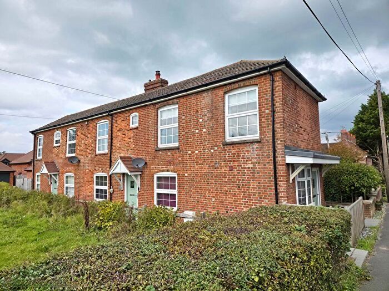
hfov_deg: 73.9
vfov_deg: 58.9
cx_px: 194
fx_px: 258
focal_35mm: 23
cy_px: 146
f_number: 1.7
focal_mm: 6.3
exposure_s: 1/303
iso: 12
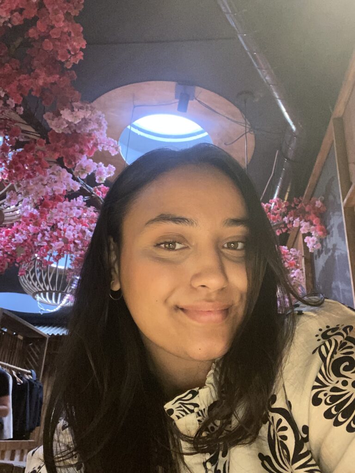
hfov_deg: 46.8
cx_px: 178
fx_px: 410
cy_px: 236
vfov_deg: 60.0
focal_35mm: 30
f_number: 2.2
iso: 320
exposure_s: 1/25
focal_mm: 2.71
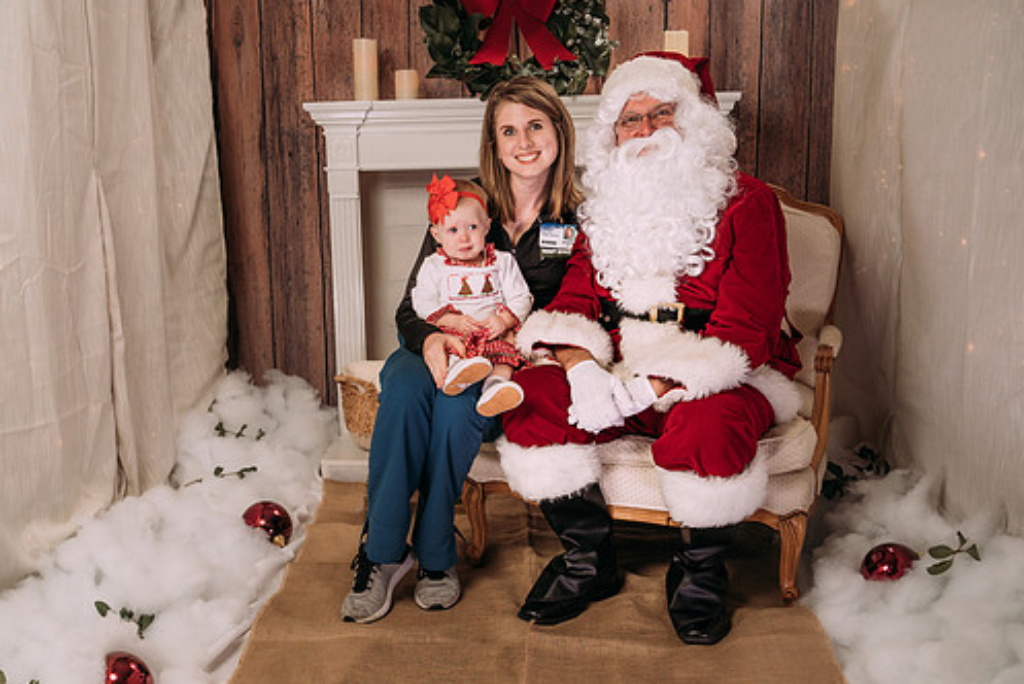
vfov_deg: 29.2
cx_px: 423
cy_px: 410
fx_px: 1309
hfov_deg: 42.6
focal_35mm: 46
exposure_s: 1/100
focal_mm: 35
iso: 200
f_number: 5.6
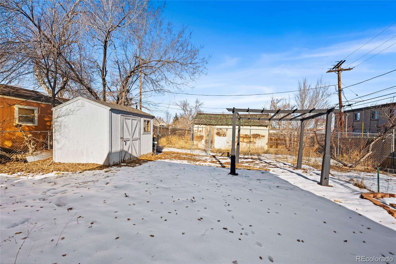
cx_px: 198
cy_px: 132
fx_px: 176
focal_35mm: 16
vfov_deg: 73.7
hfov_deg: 96.7
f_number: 8
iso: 500
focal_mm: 16
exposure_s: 1/500
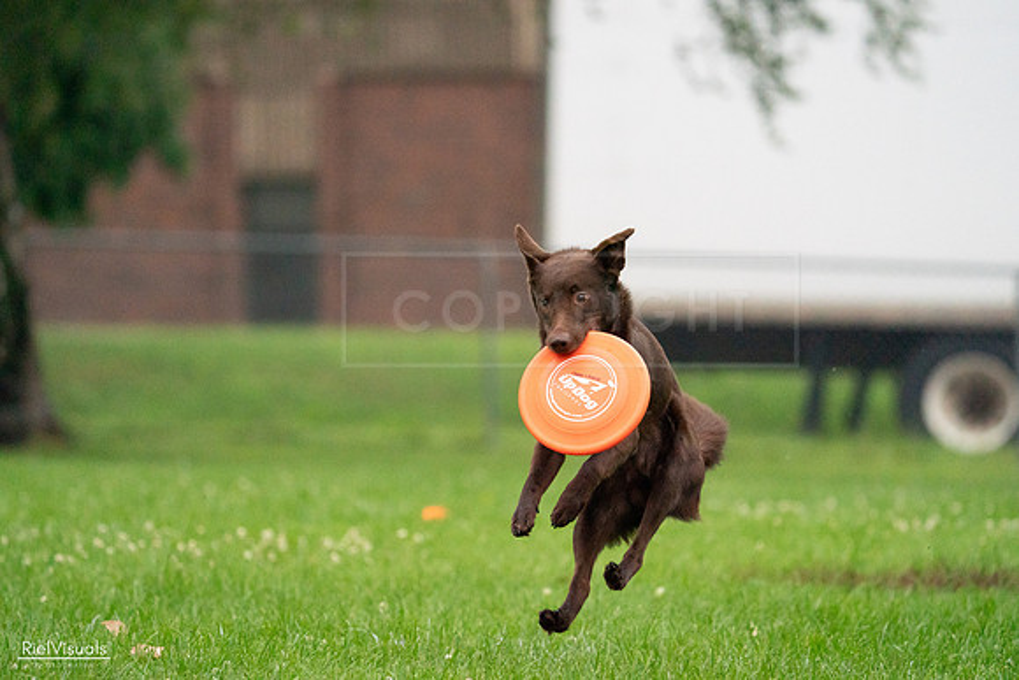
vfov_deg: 3.9
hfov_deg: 5.9
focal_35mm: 350
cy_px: 340
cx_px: 510
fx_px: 9909
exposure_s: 1/1600
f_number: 6.3
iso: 6400
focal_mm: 350
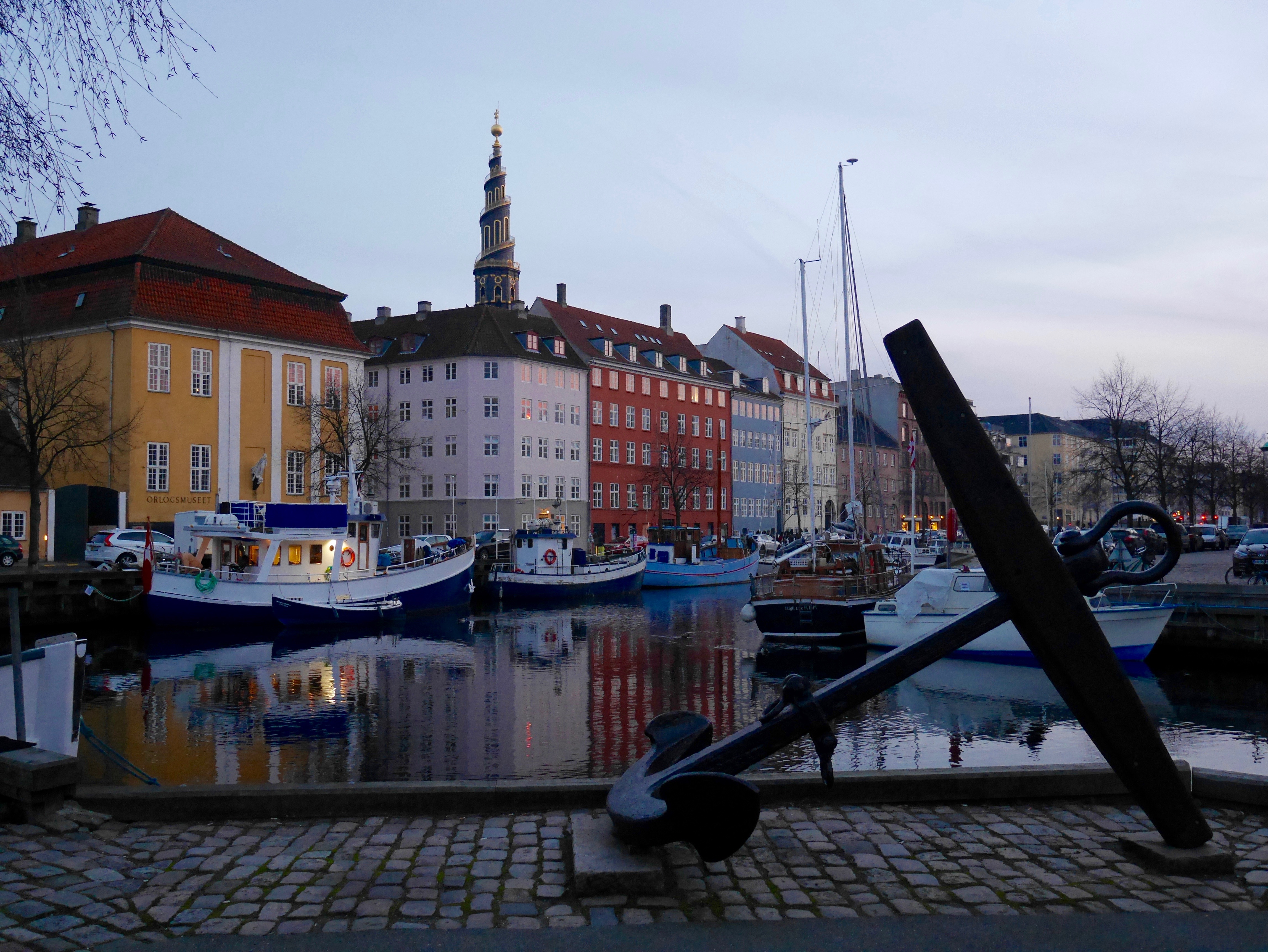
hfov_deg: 56.8
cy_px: 476
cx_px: 634
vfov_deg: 44.2
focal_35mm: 32
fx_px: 1173
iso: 1250
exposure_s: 1/60
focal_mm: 16
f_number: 3.6
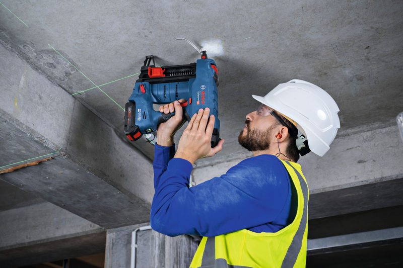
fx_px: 448
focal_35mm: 40
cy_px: 134
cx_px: 202
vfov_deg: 33.4
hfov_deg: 48.5
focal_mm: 40
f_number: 5
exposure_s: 1/125
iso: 800
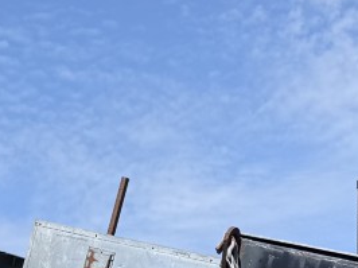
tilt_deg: +1.2
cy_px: 512
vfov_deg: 10.6
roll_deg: -1.2
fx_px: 1343
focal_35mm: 130
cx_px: 8
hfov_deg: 14.9
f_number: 1.78
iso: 80
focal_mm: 6.76
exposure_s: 1/4673
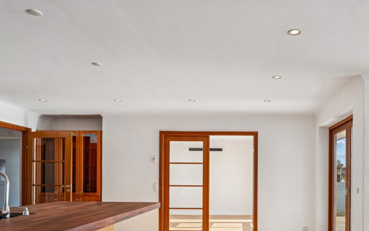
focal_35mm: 32
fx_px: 322
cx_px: 239
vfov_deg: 38.2
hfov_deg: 58.6
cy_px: 178
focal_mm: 20
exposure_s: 1/100
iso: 200
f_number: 8
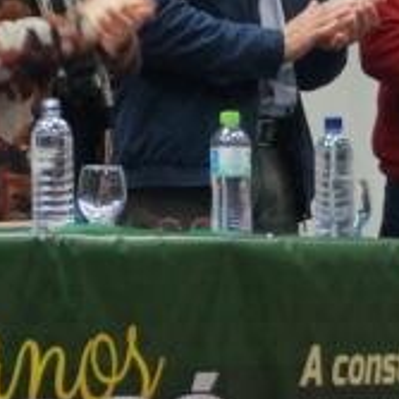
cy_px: 45
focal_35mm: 313
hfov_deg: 5.6
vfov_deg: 5.6
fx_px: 4082
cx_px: -67
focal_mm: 40
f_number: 5.6
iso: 1000
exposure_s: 1/80
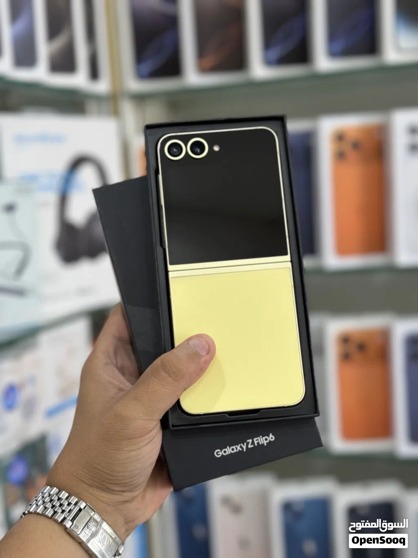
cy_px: 279
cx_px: 209
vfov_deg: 39.7
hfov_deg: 30.3
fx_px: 773
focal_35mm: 48
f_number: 1.78
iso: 80
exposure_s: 1/100
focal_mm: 6.76
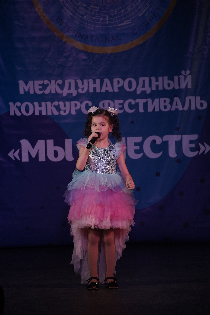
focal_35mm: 232
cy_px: 158
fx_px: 2030
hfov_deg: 5.9
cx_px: 105
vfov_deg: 8.9
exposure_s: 1/400
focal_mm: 232
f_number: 5.6
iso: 2000
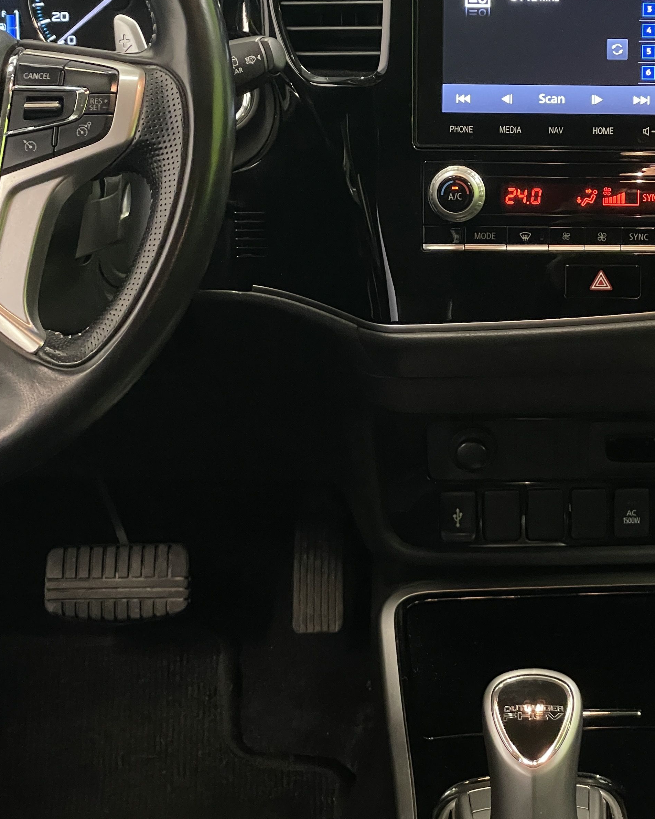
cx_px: 547
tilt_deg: -25.4
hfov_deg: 17.7
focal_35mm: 86
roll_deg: +0.4
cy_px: 334
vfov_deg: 22.2
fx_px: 2084
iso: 400
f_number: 2
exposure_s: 1/50
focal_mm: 6
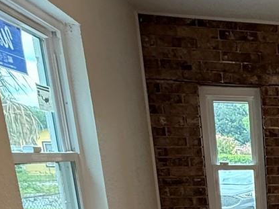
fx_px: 435
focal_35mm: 54
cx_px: 375
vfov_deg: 23.9
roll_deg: -0.1
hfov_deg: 28.3
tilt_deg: -12.0
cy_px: 267
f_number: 2.2
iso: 320
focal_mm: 2.22
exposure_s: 1/120
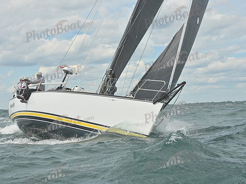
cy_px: 93
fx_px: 547
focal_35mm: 77
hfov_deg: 25.3
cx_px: 119
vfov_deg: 19.1
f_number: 10
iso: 320
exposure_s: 1/1250
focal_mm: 70
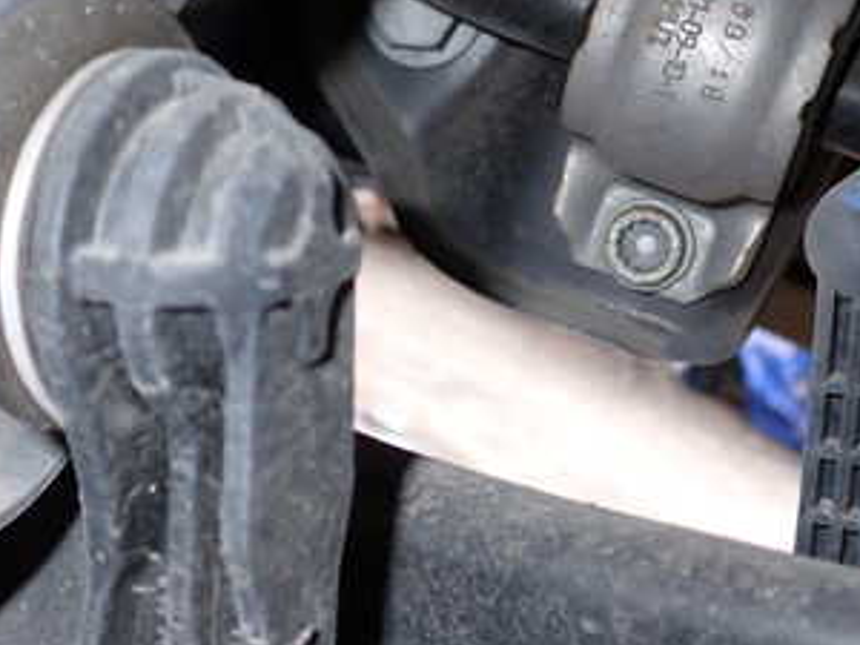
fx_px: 1491
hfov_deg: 32.0
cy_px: 247
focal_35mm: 60
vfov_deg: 24.4
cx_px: 327
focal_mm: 5.4
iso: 200
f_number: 6.3
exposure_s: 1/30
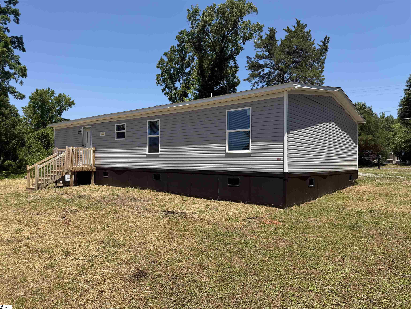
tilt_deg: +1.2
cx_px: 206
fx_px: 285
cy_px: 154
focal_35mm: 24
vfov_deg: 56.8
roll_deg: +0.2
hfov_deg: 71.6
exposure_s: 1/4167
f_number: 1.78
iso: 80
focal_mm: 6.76
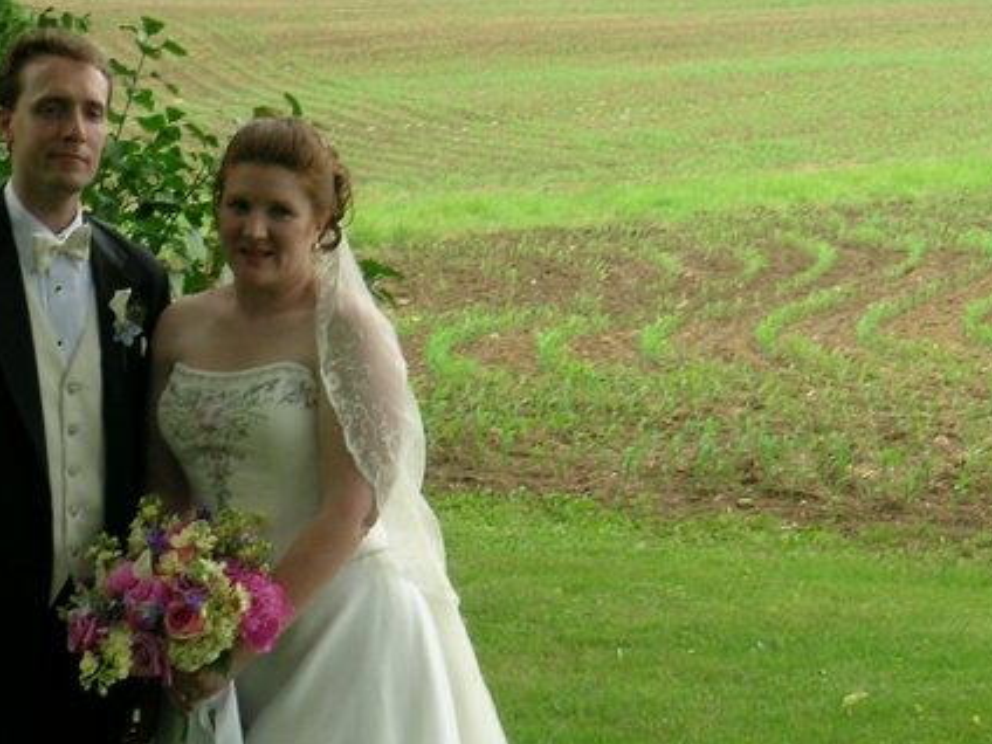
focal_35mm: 336
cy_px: 700
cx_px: 257
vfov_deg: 4.4
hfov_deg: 5.9
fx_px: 9629
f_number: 5.9
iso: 50
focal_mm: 17.8
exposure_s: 1/79.5
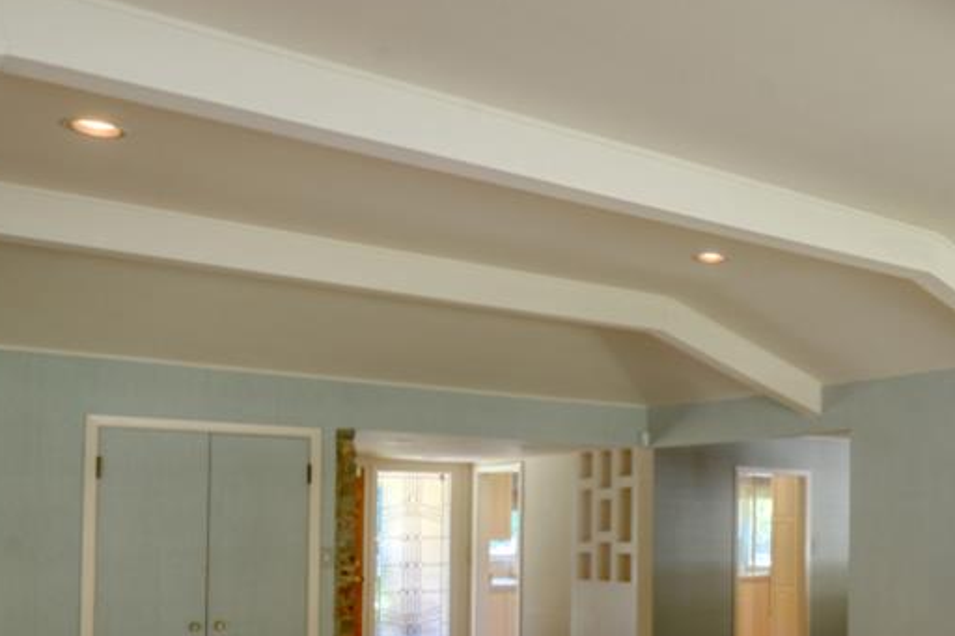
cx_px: 955
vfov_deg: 31.6
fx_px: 1087
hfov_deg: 41.3
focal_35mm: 41
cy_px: 524
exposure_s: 1/13
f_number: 10
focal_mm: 14
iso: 400
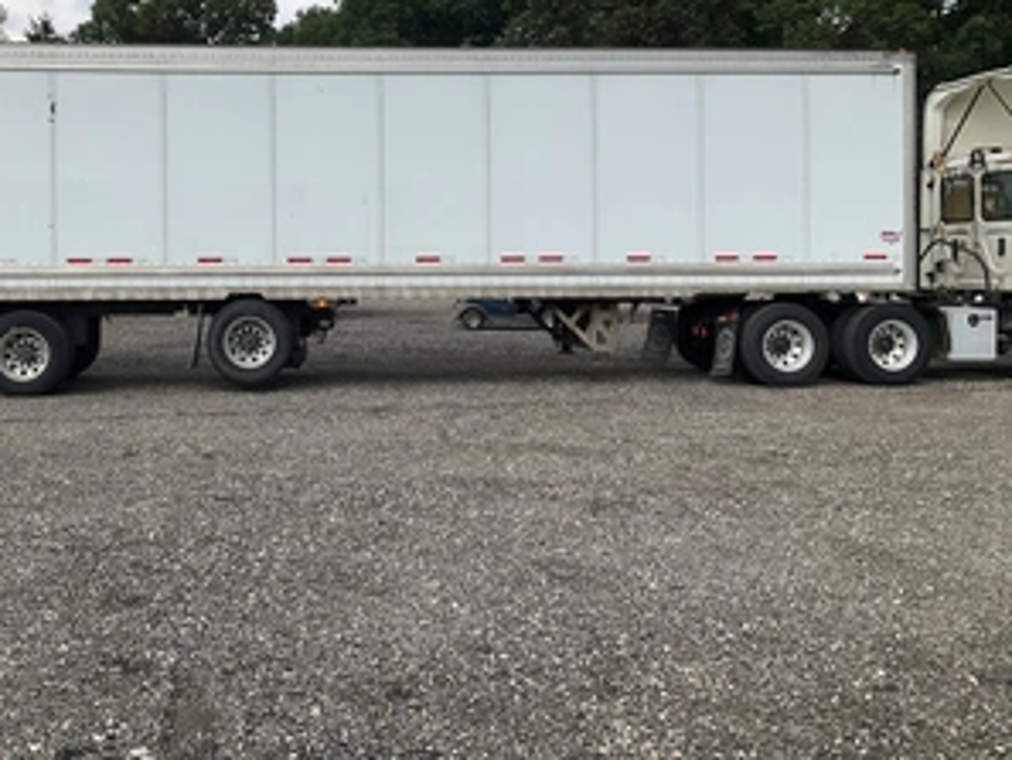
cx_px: 334
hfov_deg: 47.0
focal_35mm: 39
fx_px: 1141
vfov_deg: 36.5
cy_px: 252
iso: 25
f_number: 1.8
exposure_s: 1/1912
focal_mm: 3
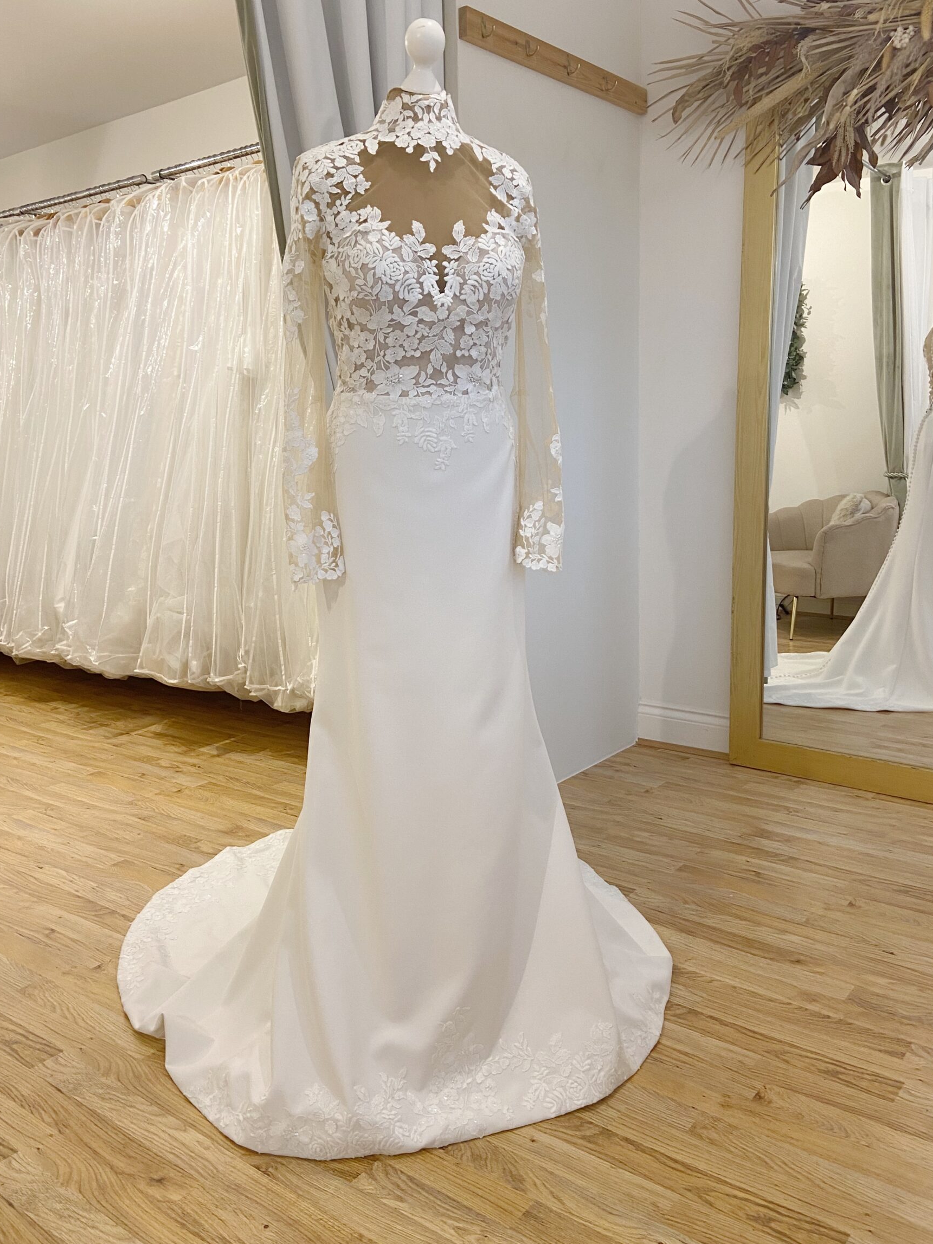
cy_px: 572
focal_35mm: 29
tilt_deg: -5.7
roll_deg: +1.3
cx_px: 446
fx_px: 1042
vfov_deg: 61.6
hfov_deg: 48.2
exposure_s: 1/50
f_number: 1.8
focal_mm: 4.25
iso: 80
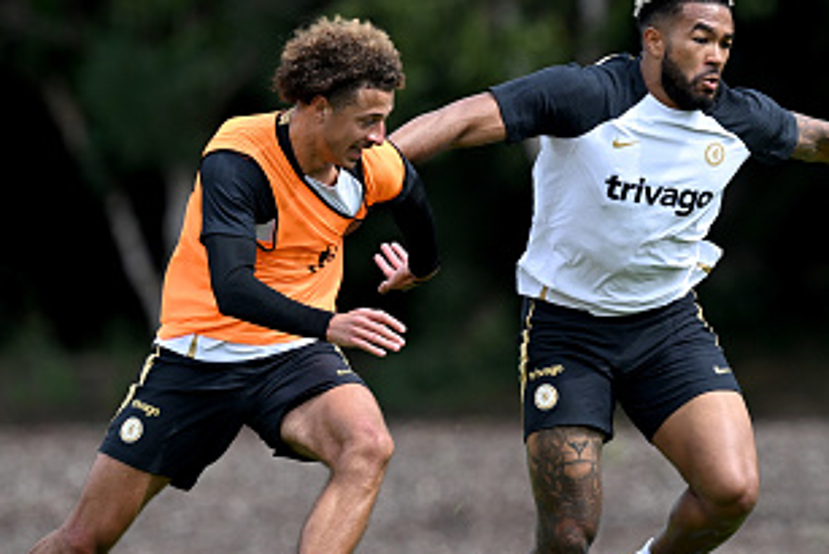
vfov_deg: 1.8
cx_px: 672
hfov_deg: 2.7
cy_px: 305
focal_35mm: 773
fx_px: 17808
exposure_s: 1/5000
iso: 640
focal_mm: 400
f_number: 4
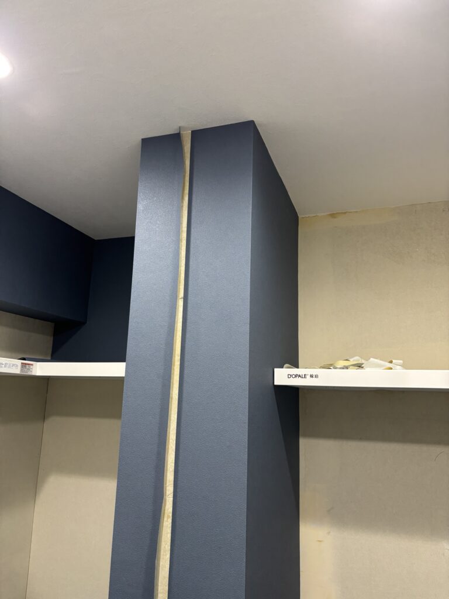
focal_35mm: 26
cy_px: 300
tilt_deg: +10.6
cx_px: 224
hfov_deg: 53.1
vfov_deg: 67.3
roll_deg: -2.3
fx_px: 450
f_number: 1.6
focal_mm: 5.96
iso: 200
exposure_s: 1/50
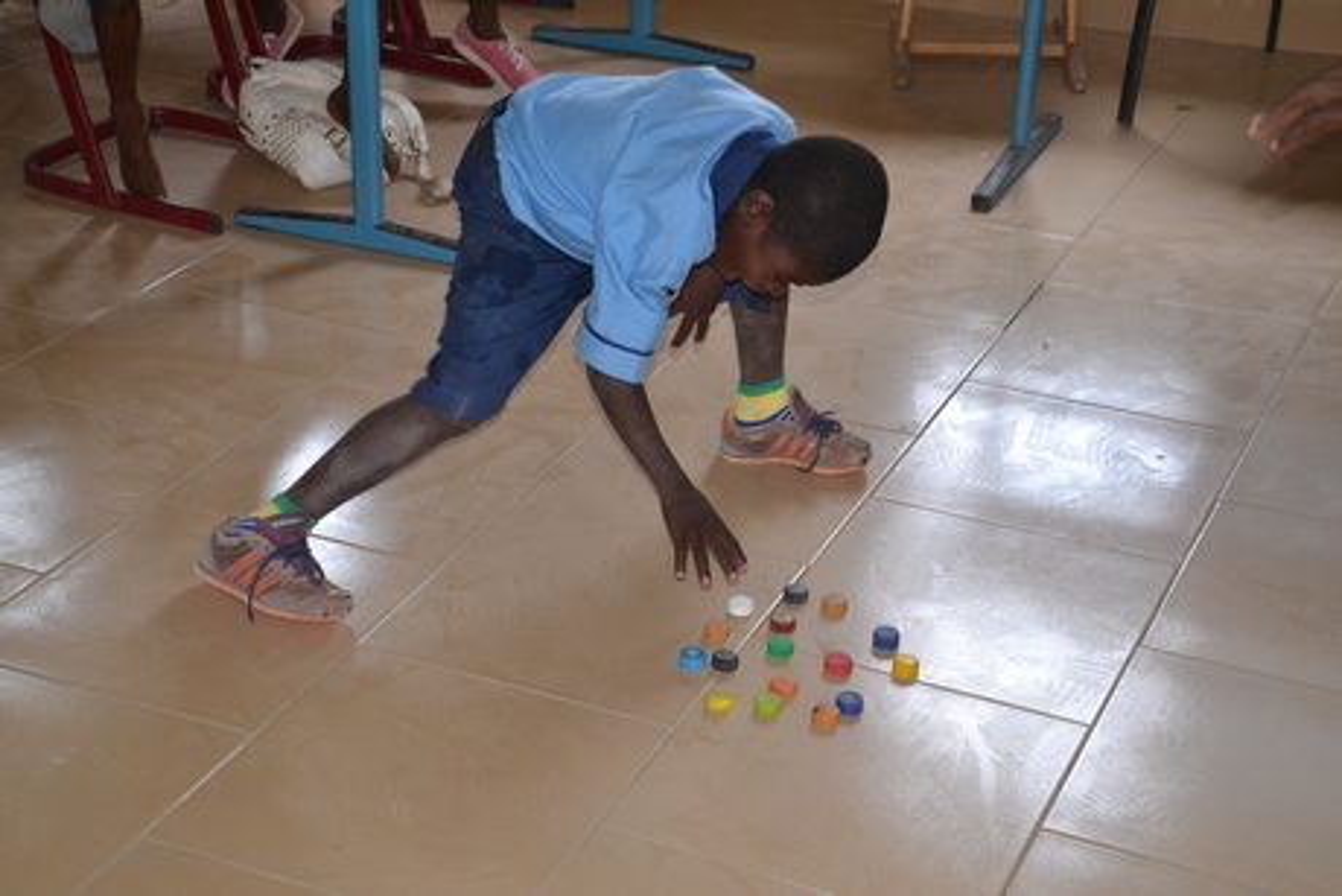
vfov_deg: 21.6
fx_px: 2349
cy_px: 448
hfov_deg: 31.9
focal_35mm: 63
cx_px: 671
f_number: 4.8
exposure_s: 1/60
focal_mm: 42
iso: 800
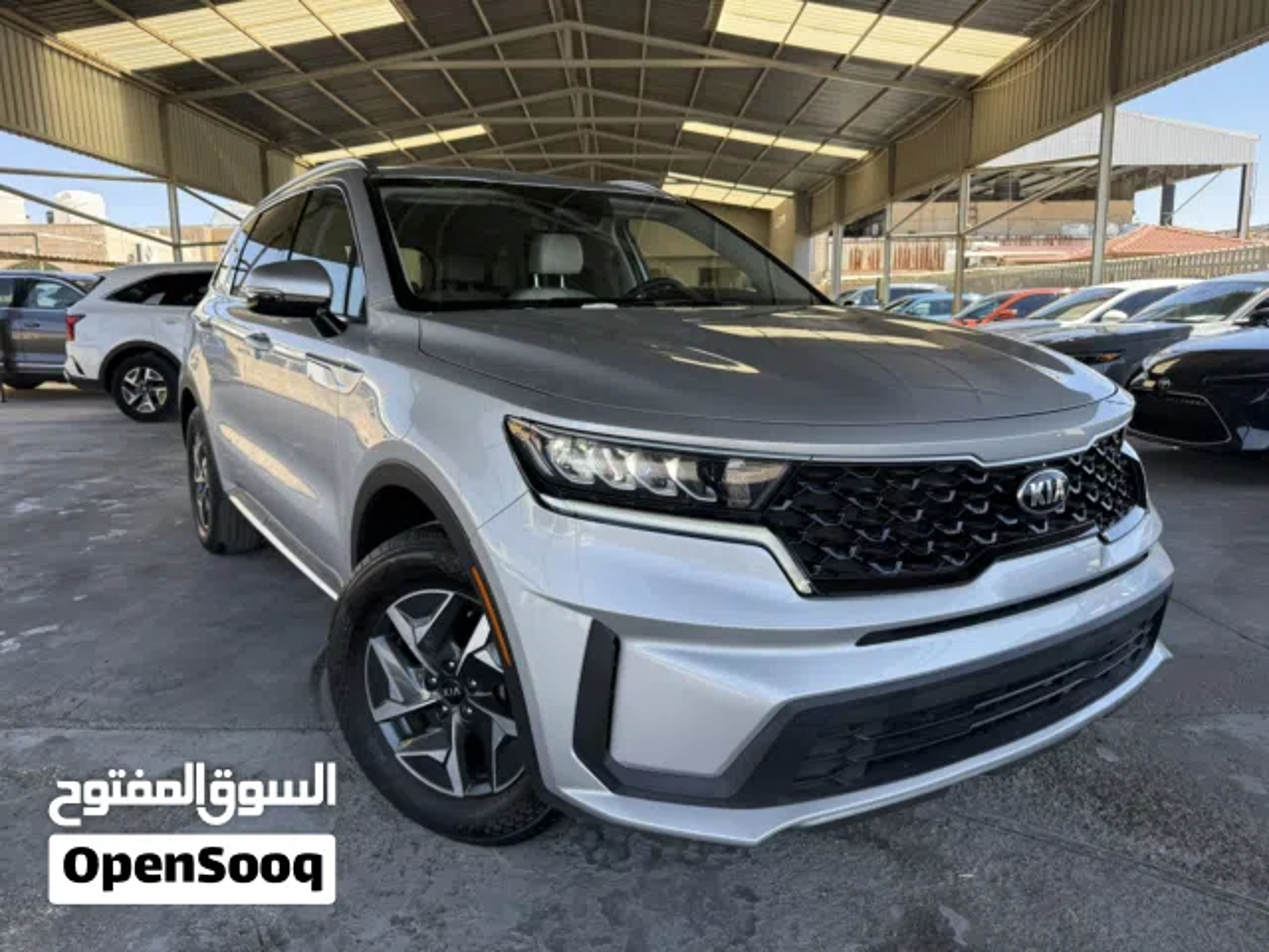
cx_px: 634
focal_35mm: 24
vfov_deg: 56.8
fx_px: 880
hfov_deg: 71.6
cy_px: 476
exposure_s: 1/1156
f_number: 1.78
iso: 100
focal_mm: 6.76
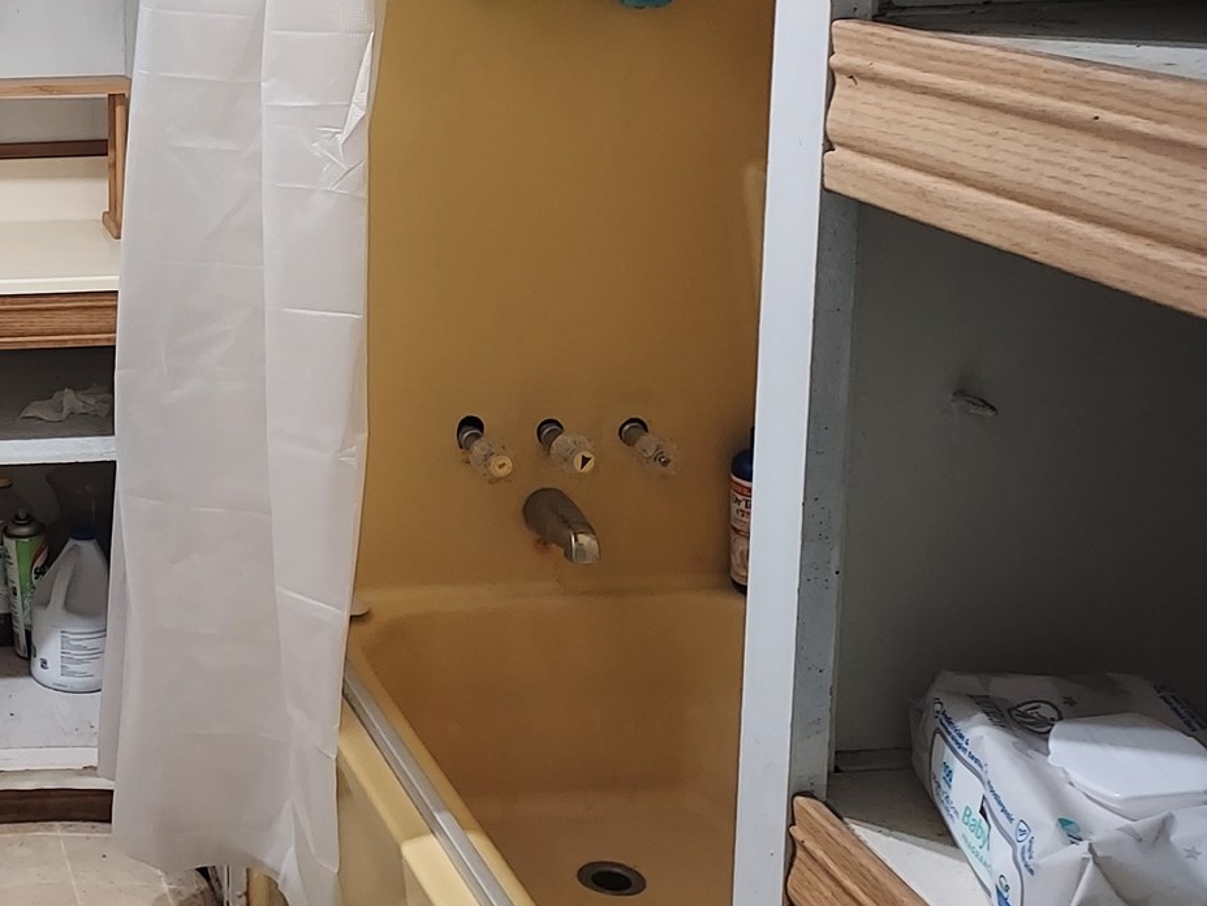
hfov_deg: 32.3
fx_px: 1849
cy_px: 155
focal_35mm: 53
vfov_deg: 26.9
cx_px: -89
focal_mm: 4.6
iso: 320
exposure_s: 1/60
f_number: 1.8
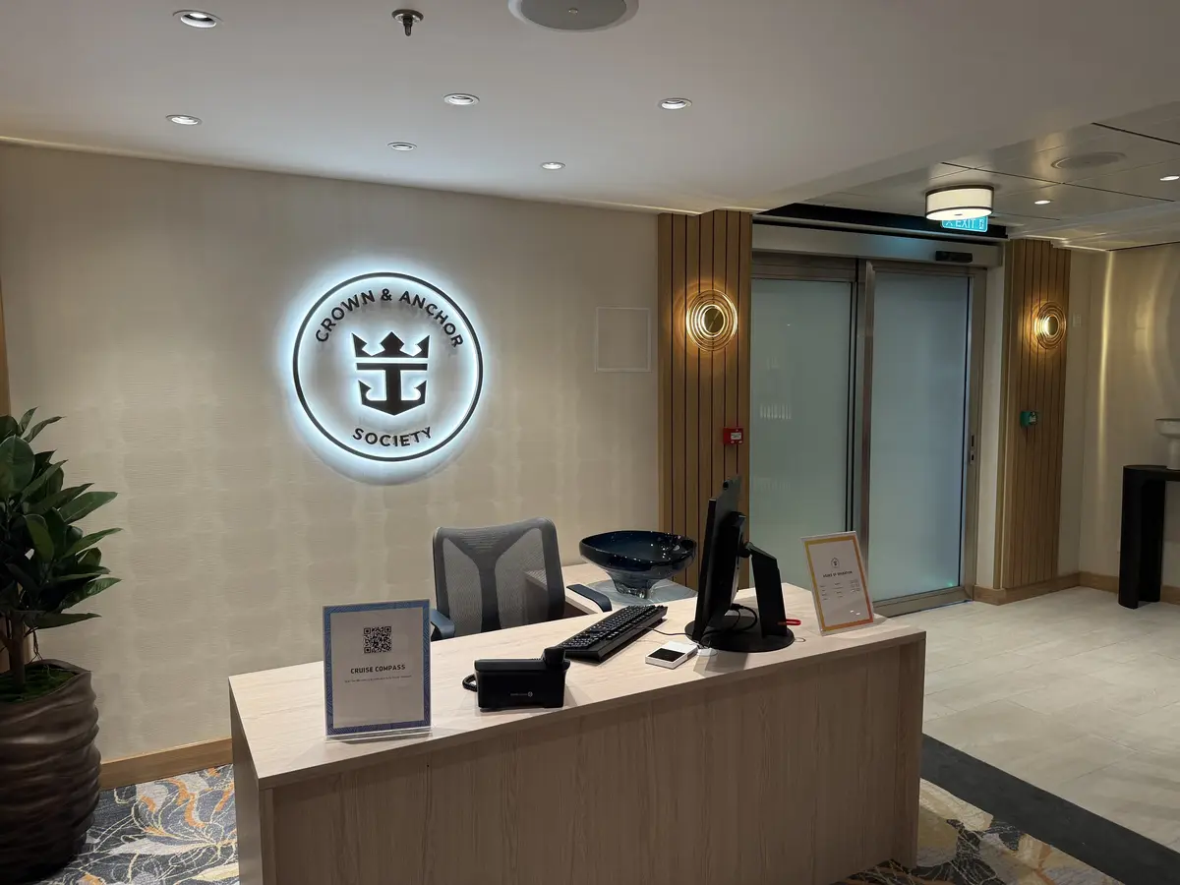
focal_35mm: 24
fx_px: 818
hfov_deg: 71.6
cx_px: 590
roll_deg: +0.9
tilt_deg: -5.7
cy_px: 442
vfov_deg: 56.8
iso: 125
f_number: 1.78
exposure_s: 1/120
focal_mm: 6.76
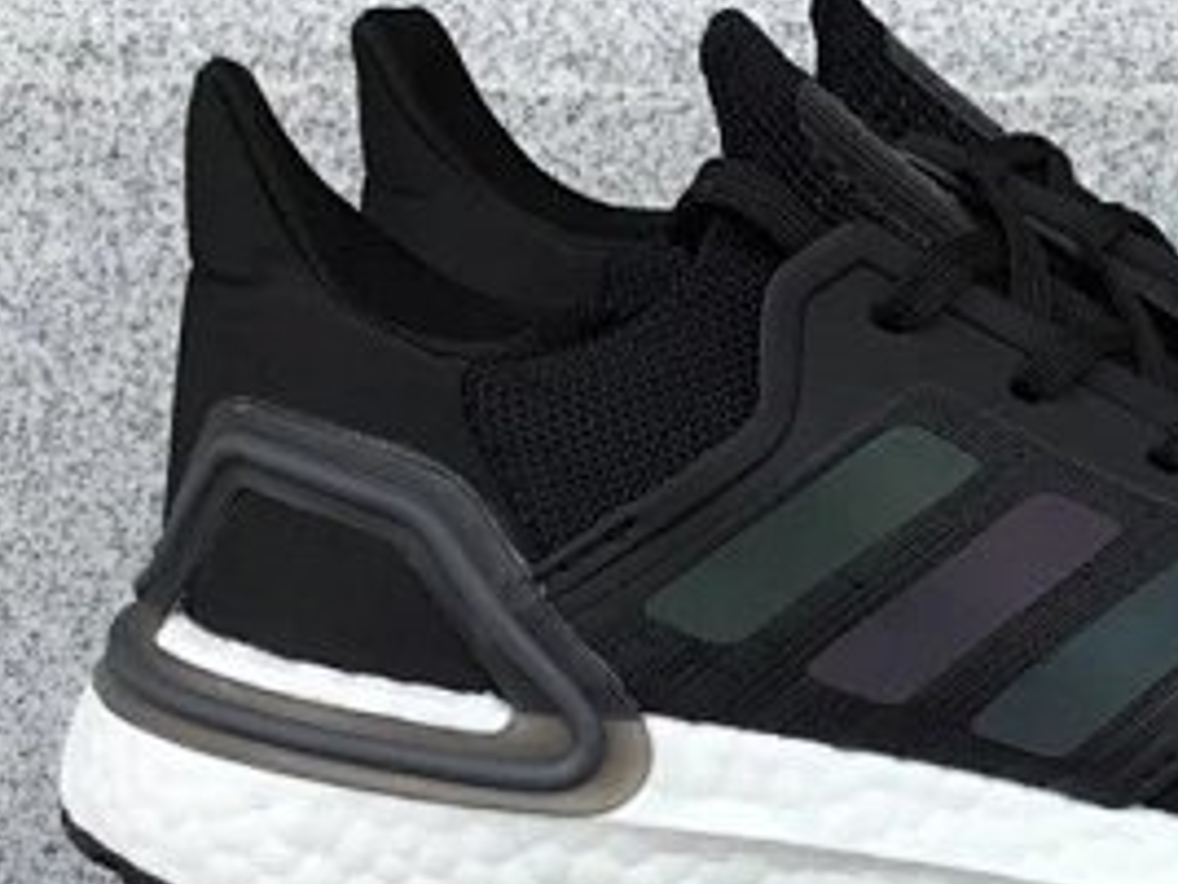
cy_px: 739
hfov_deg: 25.6
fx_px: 2518
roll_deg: -0.8
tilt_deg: -17.7
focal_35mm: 74
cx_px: 1024
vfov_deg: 19.6
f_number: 2.4
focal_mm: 3.3
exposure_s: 1/351
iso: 25
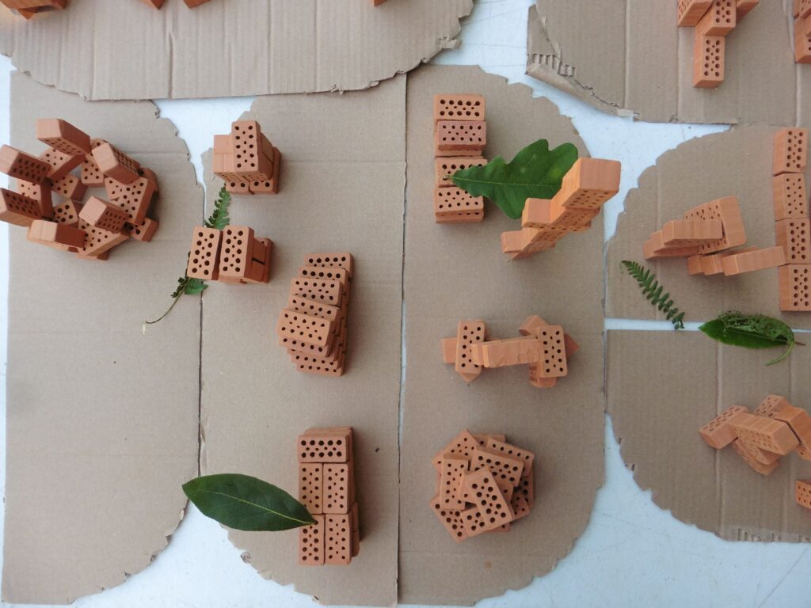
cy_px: 304
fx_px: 562
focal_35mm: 24
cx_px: 406
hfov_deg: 71.6
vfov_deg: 56.8
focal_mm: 4.3
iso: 100
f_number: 3.5
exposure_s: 1/100
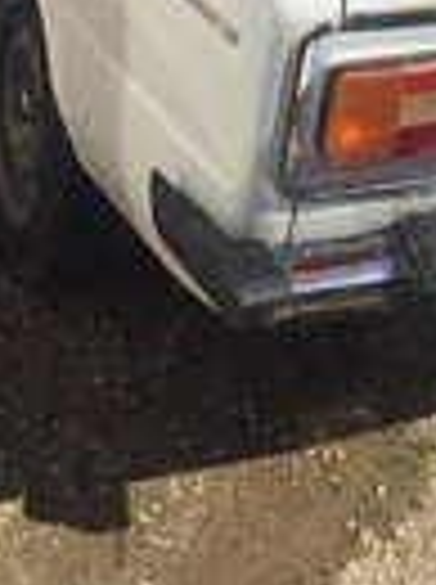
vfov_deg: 15.8
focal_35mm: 111
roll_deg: -4.0
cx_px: 391
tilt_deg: -10.1
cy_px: -378
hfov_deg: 13.2
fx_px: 1870
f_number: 2.2
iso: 32
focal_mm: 4.15
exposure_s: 1/3968
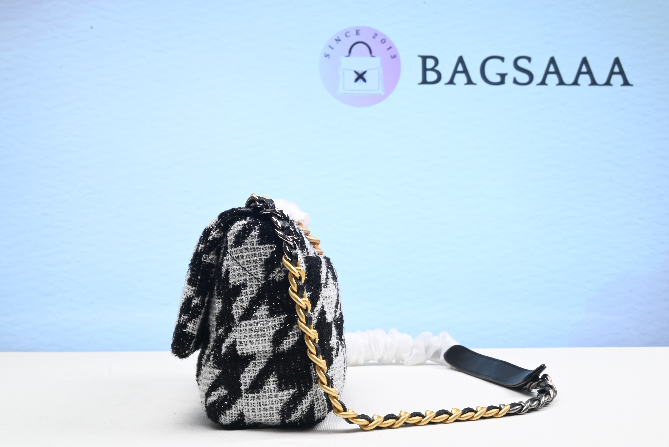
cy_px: 224
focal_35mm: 41
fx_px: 762
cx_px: 334
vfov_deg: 32.7
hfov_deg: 47.4
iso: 100
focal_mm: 41
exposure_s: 1/2
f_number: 16
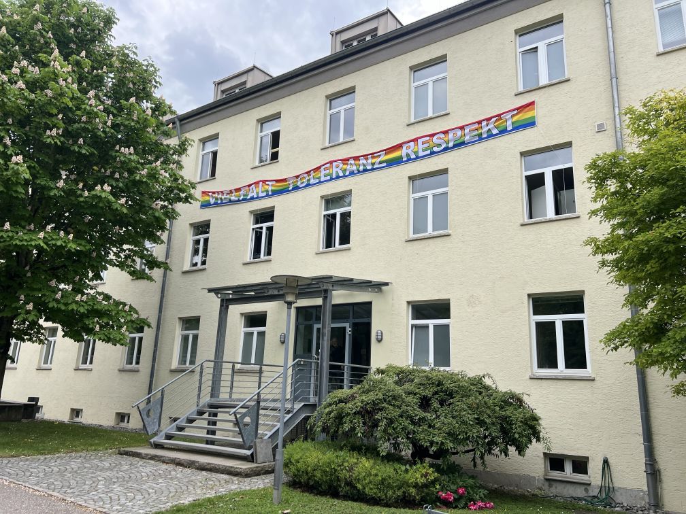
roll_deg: -1.5
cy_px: 257
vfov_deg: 53.1
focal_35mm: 26
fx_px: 515
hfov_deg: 67.3
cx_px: 343
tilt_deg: +19.1
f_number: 1.5
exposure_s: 1/1869
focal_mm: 5.7
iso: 50
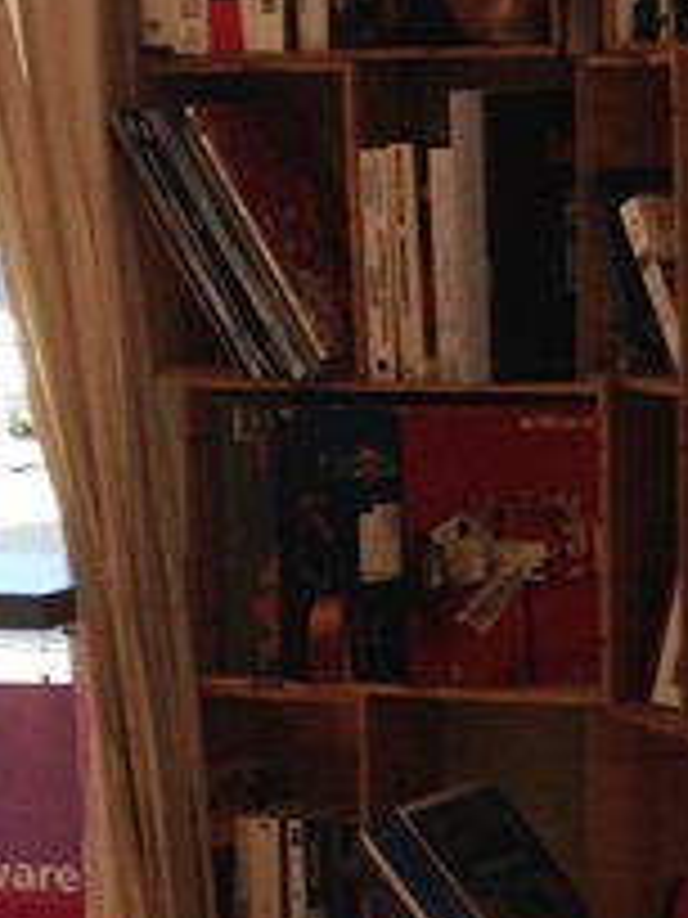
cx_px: 643
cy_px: 662
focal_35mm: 166
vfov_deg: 11.9
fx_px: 4399
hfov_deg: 8.9
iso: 50
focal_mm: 4.12
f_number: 2.4
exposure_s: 1/197
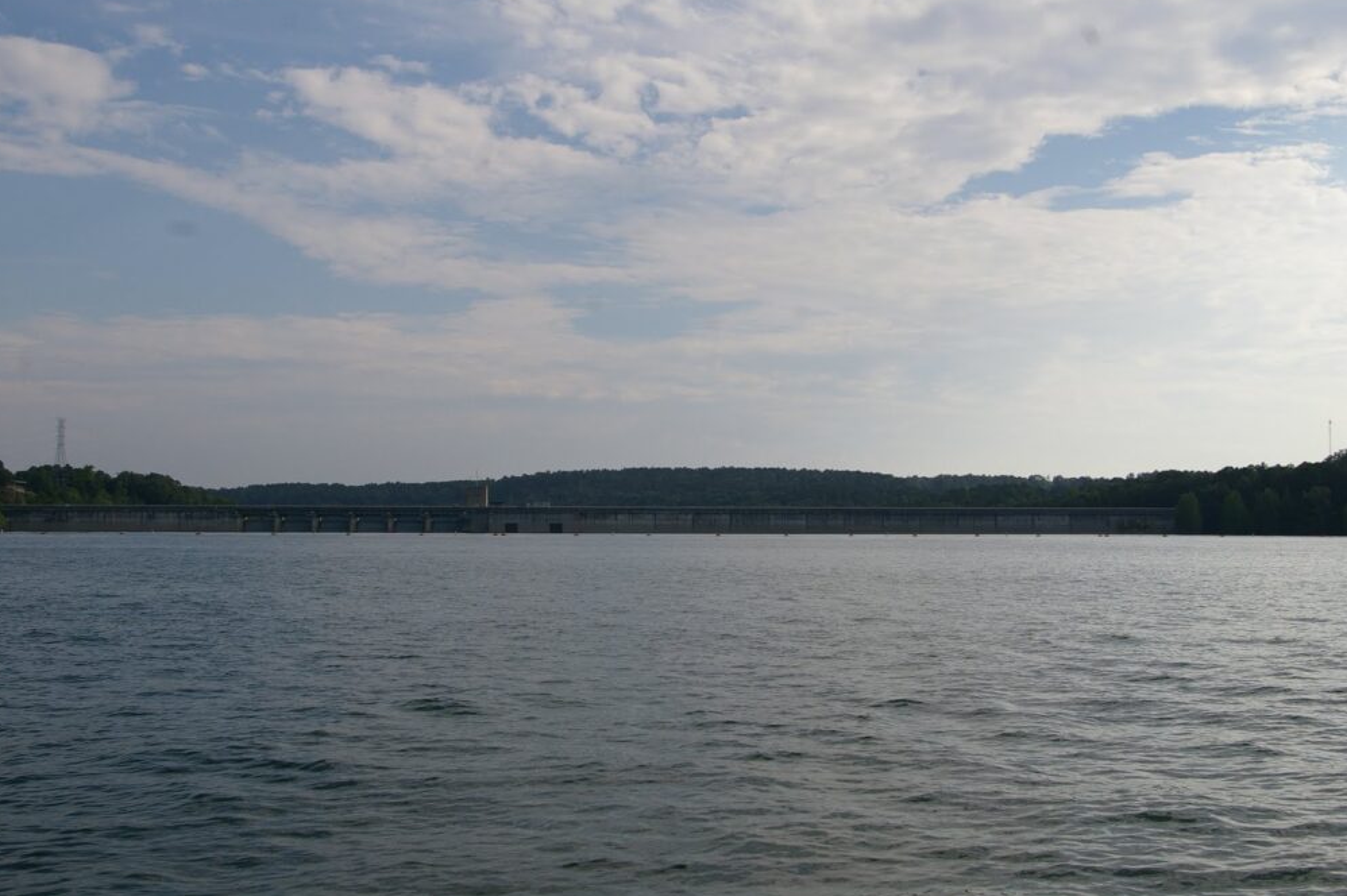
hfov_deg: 48.5
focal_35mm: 40
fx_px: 1496
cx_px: 660
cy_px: 445
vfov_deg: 33.4
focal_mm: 26
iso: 200
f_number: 9.5
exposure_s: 1/750
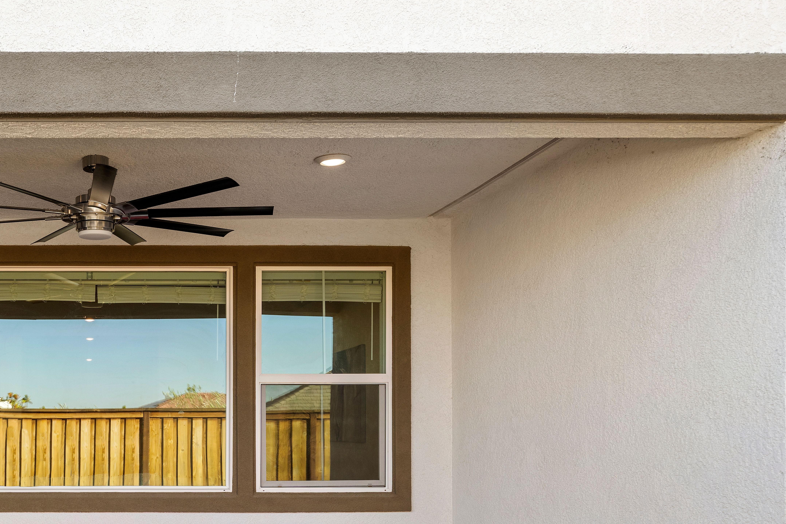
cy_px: 466
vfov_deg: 30.6
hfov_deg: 42.9
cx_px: 94
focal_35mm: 42
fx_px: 917
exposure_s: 1/60
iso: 400
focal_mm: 22
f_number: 7.1
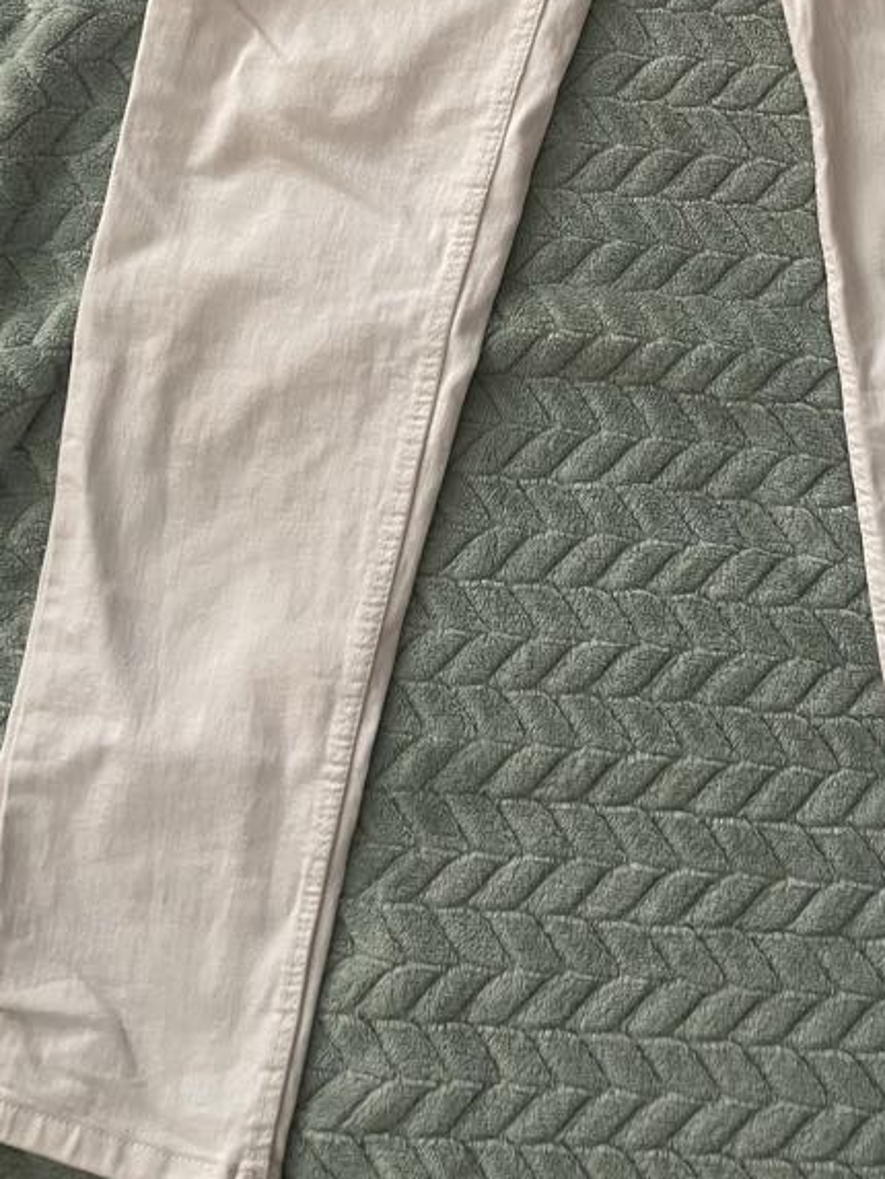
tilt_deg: -79.6
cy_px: 134
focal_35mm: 49
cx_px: 685
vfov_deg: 36.6
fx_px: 1670
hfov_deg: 29.1
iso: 200
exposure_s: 1/60
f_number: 1.6
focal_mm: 4.2
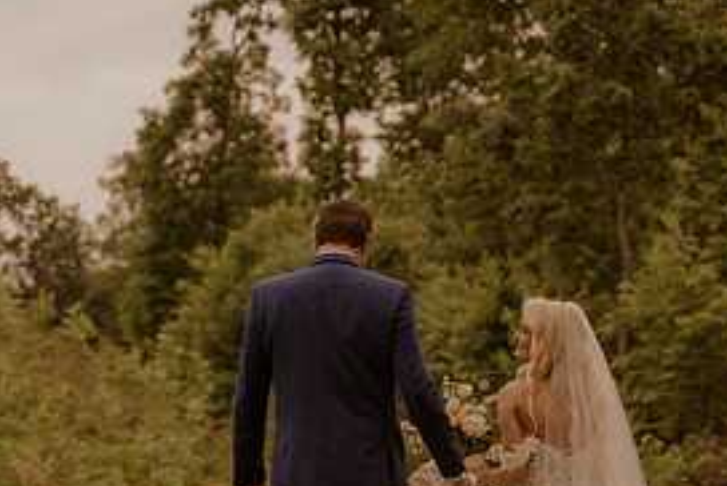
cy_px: 485
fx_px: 3012
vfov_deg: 9.2
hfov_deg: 13.7
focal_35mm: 149
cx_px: 257
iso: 1000
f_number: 3.2
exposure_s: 1/1250
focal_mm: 70
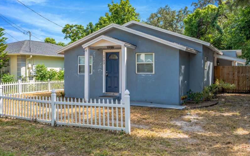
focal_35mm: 36
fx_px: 245
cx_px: 125
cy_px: 75
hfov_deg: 54.0
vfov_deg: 35.3
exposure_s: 1/30
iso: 100
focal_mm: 35
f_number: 16
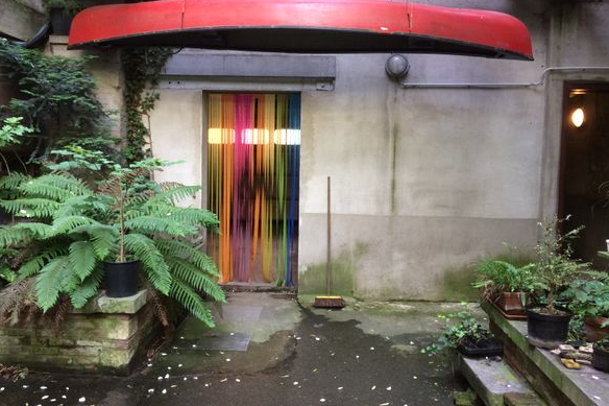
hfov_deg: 60.3
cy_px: 189
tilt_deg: -4.4
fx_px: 524
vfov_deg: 42.3
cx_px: 298
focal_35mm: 31
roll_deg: -2.0
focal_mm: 4.15
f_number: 2.2
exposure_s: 1/33
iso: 100
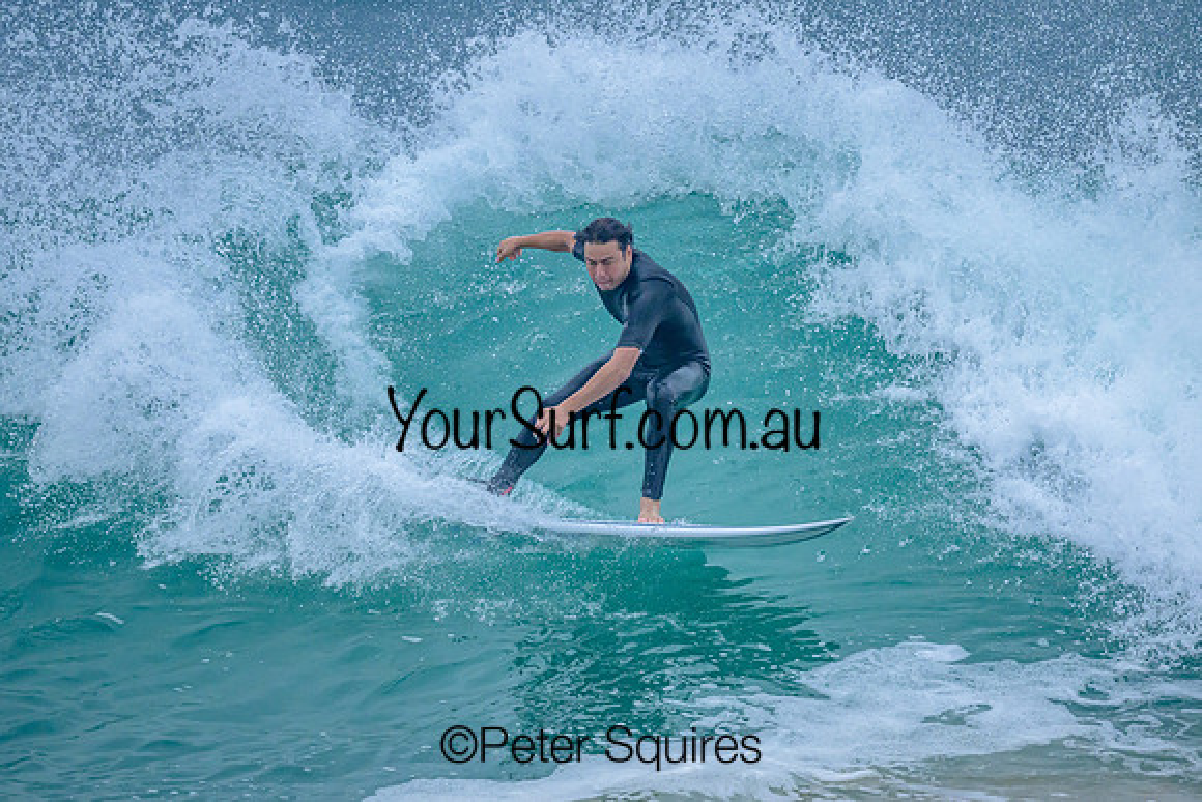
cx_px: 561
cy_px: 430
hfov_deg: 2.2
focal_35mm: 923
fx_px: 30820
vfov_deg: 1.5
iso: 2500
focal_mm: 800
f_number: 6.3
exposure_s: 1/3200
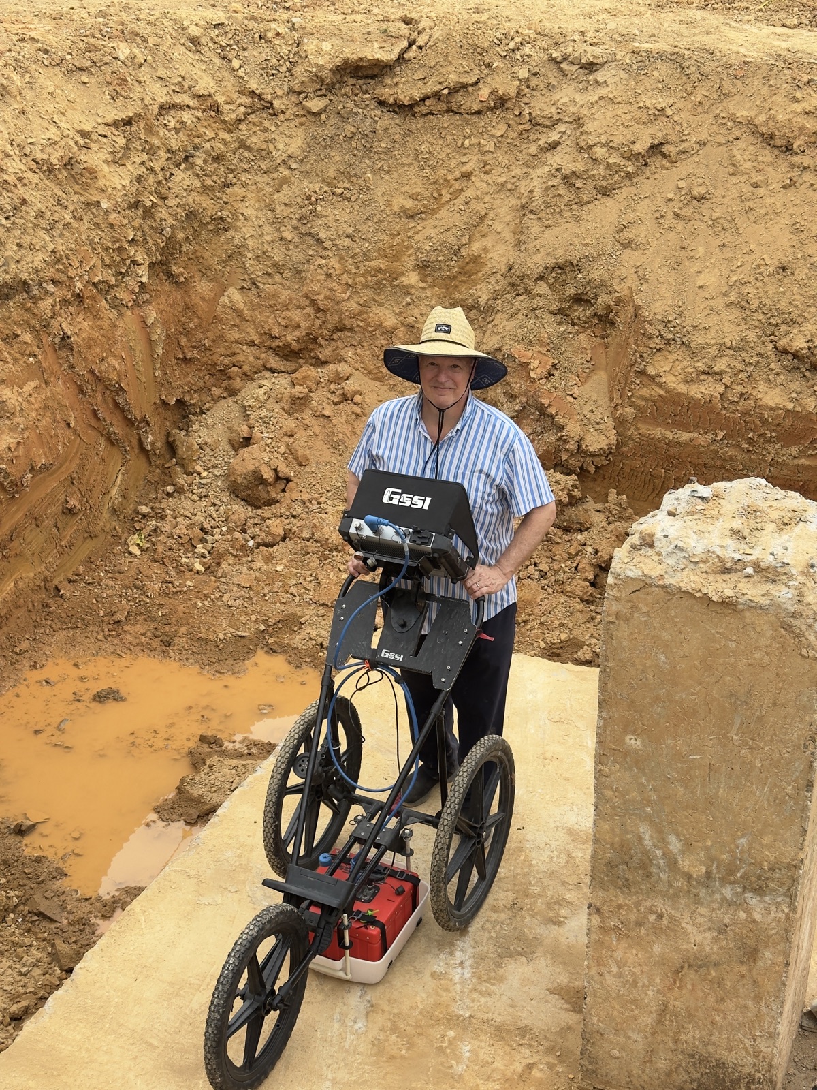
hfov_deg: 30.3
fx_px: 1511
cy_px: 545
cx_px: 408
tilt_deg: -26.8
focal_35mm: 48
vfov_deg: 39.7
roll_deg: +0.5
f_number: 1.78
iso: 64
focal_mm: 6.76
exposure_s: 1/774
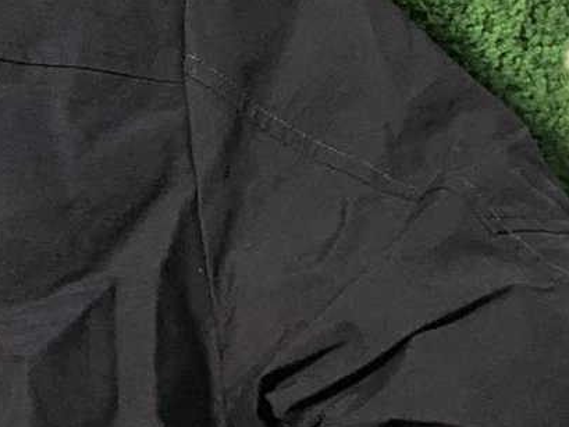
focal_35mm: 175
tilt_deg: -72.5
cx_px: -412
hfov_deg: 10.7
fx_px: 2877
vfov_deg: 8.5
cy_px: 395
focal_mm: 4
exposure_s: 1/17
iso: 40
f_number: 1.8
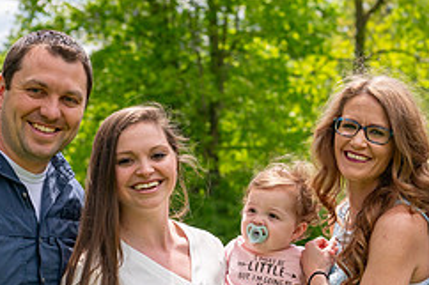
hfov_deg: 15.5
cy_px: 251
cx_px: 264
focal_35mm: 132
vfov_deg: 10.3
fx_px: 1572
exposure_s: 1/3200
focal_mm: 55
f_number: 5
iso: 400
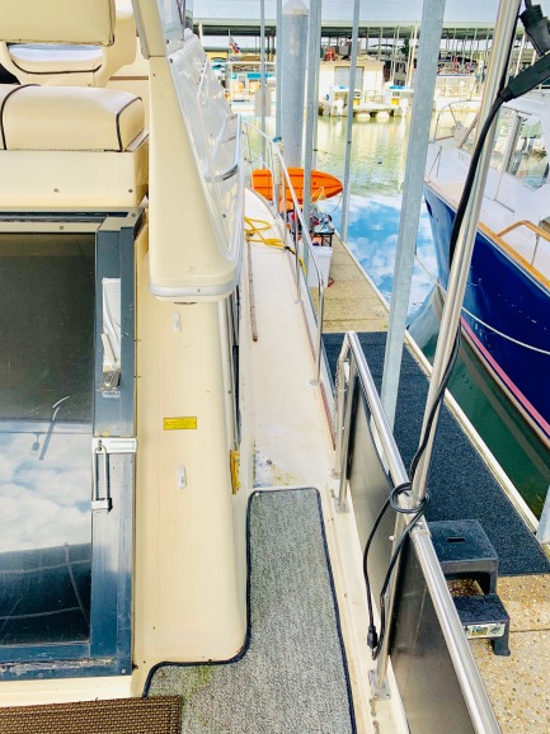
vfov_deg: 65.3
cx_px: 274
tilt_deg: -25.8
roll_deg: -0.4
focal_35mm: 27
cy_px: 356
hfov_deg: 51.3
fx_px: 572
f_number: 1.8
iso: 25
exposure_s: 1/478
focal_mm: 4.25
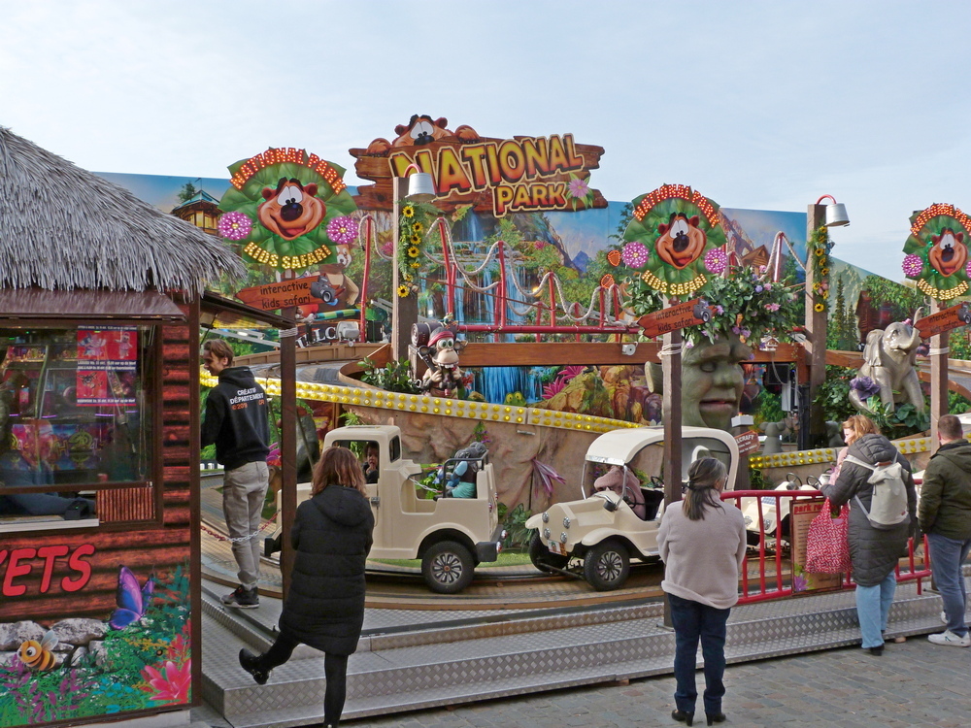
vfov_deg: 32.9
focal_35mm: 44
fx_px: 1234
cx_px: 486
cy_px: 364
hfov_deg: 42.9
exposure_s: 1/500
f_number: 3.6
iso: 100
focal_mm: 7.8
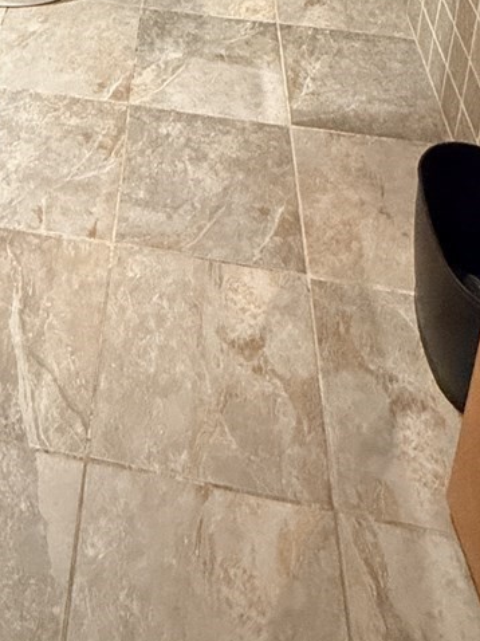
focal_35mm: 45
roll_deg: +0.3
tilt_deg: -18.3
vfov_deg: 29.5
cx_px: 54
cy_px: -272
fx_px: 833
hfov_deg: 30.8
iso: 1000
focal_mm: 2.22
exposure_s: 1/40
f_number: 2.2
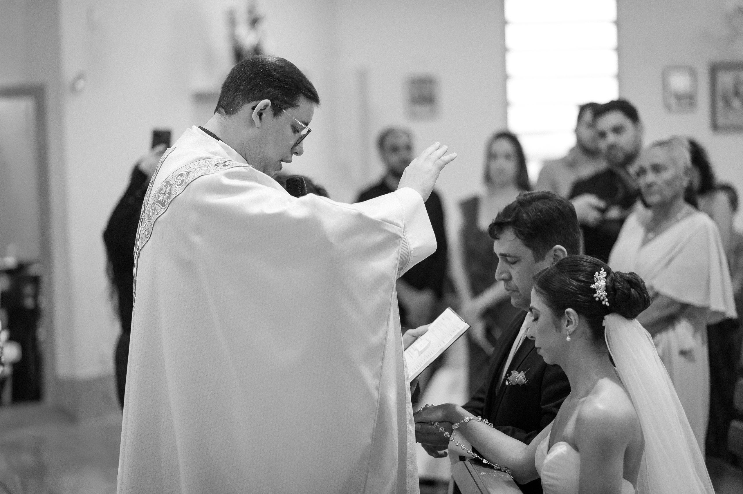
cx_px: 372
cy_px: 247
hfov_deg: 23.9
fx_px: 1753
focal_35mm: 85
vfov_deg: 16.0
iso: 2000
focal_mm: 85
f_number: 2
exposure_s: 1/320
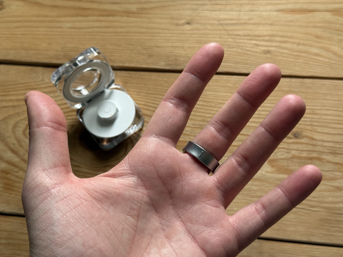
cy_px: 128
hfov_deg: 39.7
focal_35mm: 48
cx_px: 172
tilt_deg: -68.0
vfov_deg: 30.3
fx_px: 476
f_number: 1.78
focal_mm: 6.76
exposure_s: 1/60
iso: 125
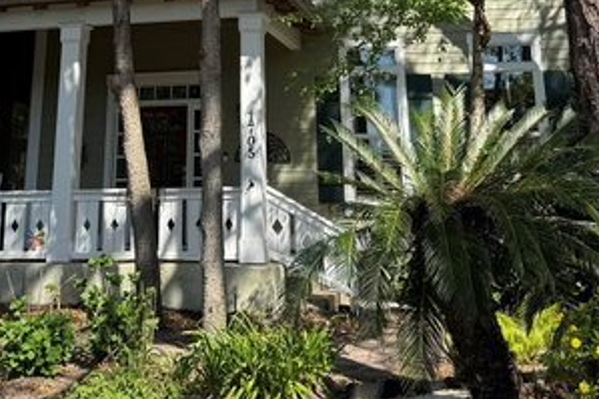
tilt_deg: +20.0
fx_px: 948
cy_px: -115
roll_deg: +0.0
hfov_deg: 34.9
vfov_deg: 21.5
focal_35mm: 57
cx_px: 234
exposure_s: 1/1923
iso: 80
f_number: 1.78
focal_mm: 6.76
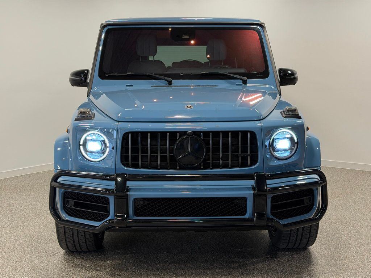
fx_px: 514
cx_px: 186
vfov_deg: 30.3
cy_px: 139
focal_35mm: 48
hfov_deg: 39.7
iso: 50
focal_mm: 6.76
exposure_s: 1/140
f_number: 1.78
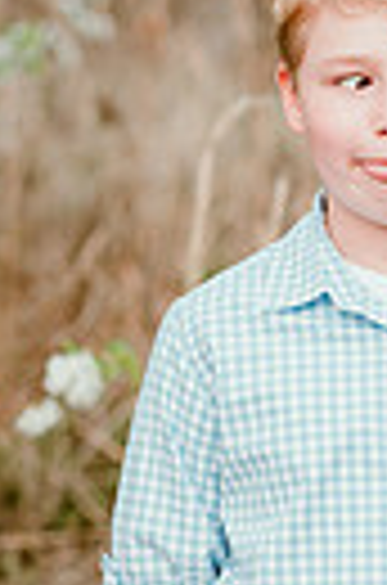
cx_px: 122
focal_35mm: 295
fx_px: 4782
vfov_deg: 7.0
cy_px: 522
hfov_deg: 4.6
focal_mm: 85
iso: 100
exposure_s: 1/160
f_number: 3.2
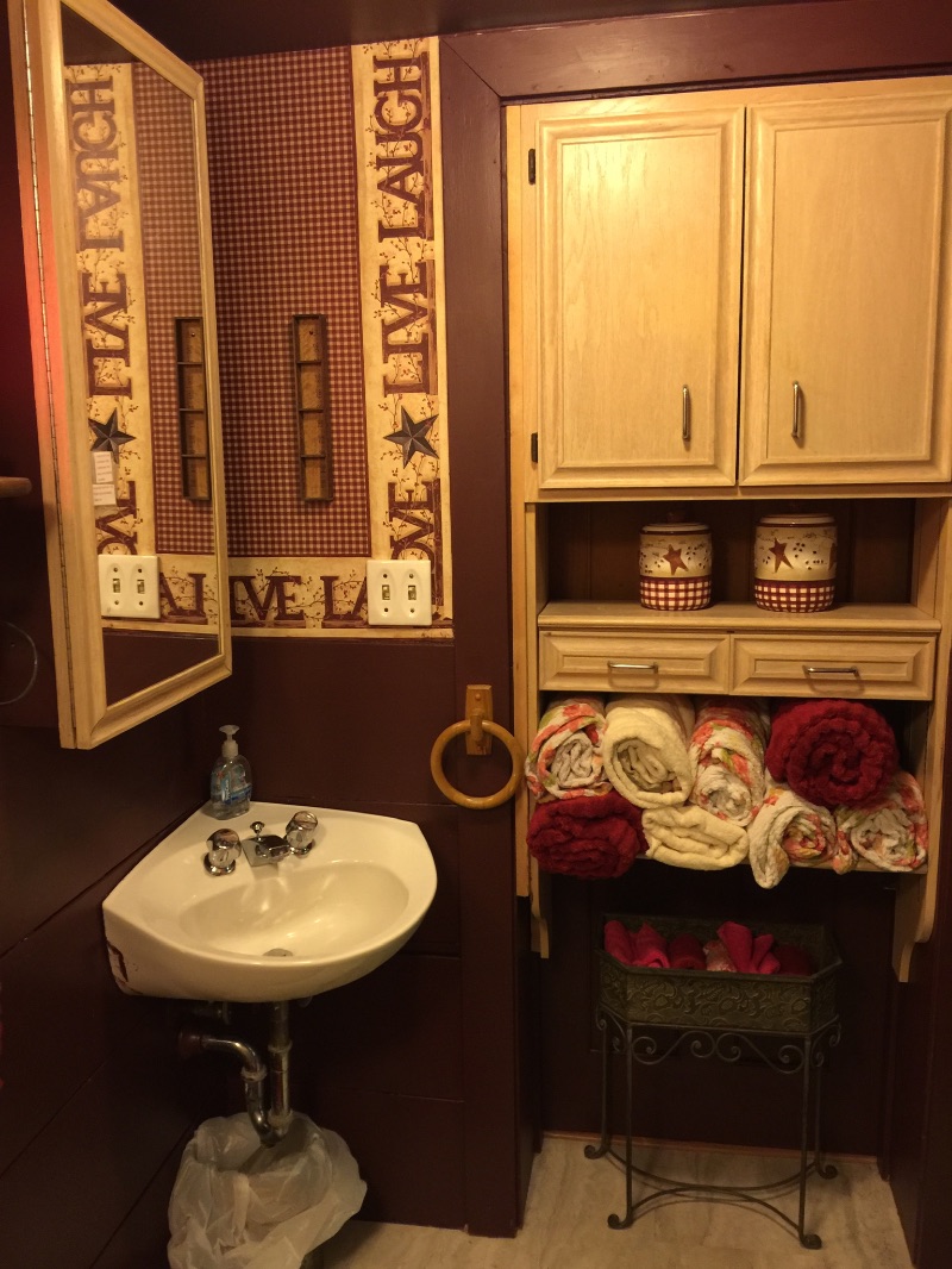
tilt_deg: -9.7
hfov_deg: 48.2
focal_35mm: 29
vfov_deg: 61.6
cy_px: 634
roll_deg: +1.0
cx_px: 476
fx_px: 1063
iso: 64
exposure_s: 1/4
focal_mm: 4.15
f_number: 2.2
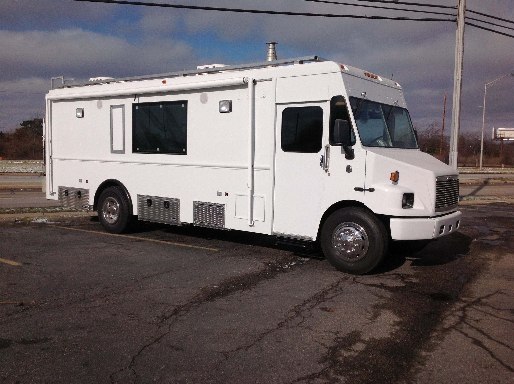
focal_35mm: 35
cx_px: 257
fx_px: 519
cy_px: 192
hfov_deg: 52.7
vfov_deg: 40.6
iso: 50
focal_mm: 4.28
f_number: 2.4
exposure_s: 1/7576
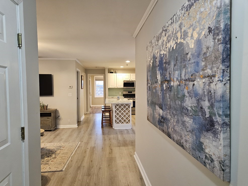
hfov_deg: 71.6
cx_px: 121
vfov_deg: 56.8
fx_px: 172
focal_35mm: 24
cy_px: 95
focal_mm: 5.4
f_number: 1.8
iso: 800
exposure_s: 1/120
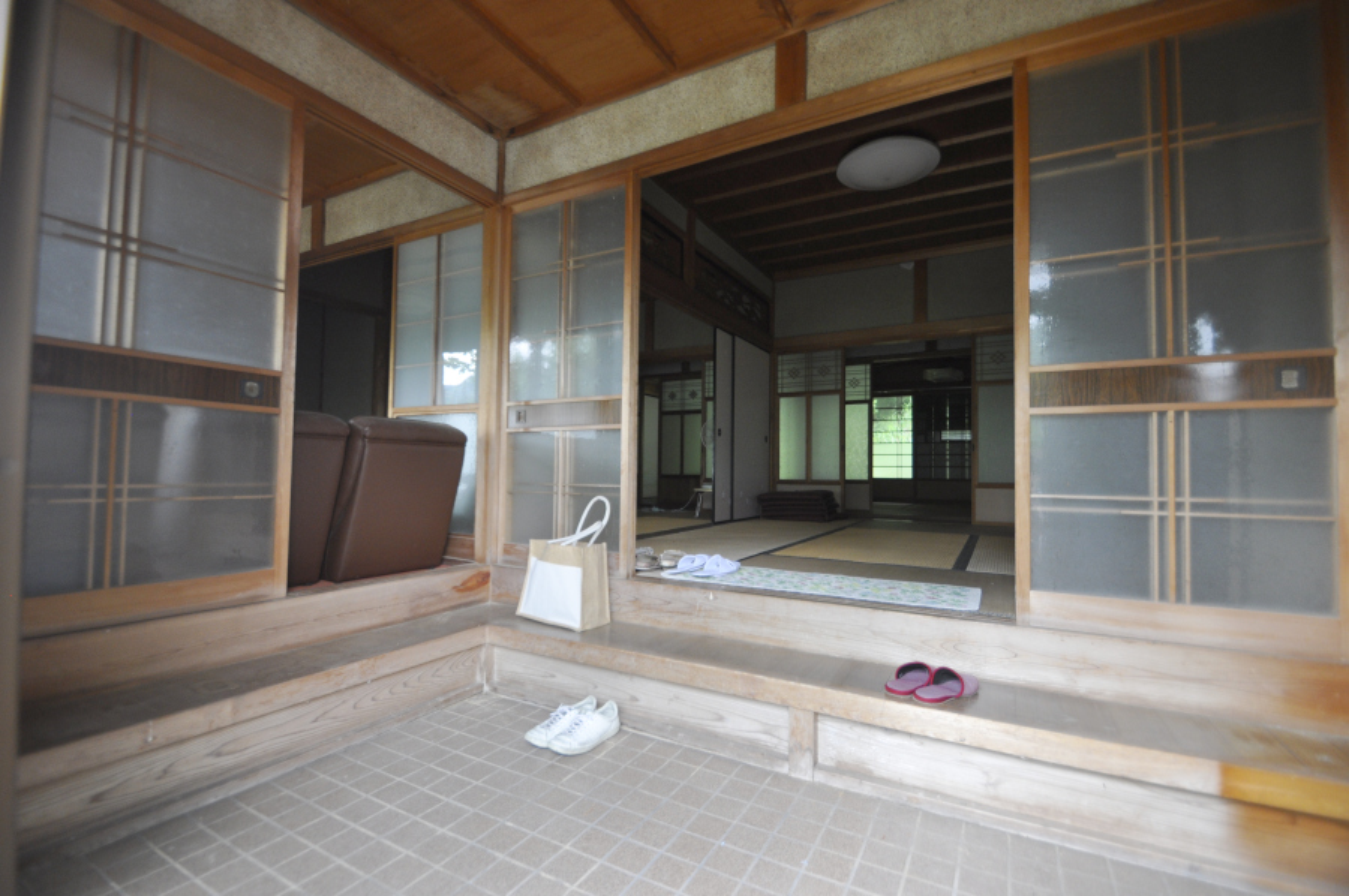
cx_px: 674
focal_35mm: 15
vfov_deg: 77.2
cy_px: 448
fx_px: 561
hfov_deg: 100.5
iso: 500
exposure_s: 1/60
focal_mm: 10
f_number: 4
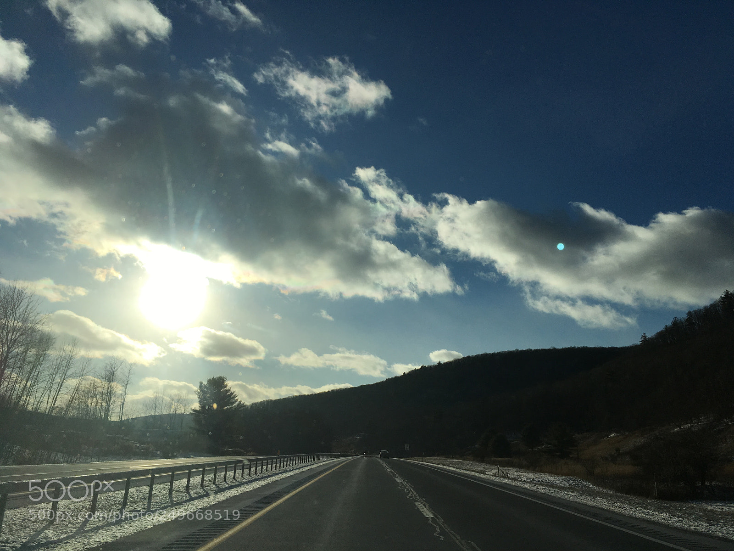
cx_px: 367
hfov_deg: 61.7
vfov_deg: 48.2
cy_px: 276
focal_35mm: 29
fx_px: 615
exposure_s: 1/6993
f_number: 2.2
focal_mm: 4.15
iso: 25
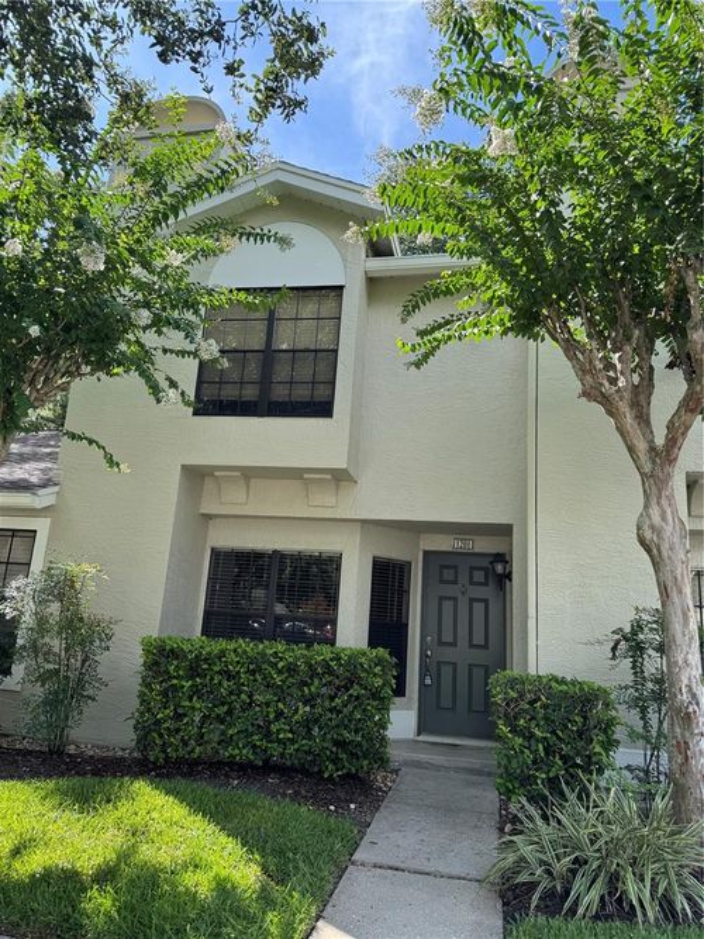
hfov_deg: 56.8
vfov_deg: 71.6
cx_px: 352
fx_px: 651
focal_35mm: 24
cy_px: 470
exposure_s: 1/822
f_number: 1.78
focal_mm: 6.76
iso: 80
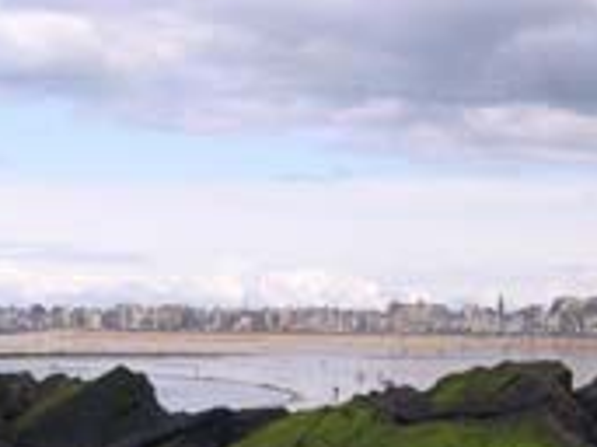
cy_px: 374
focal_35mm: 121
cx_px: 354
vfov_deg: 12.2
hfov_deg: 16.3
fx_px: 2085
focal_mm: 8
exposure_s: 1/172
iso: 100
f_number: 7.6
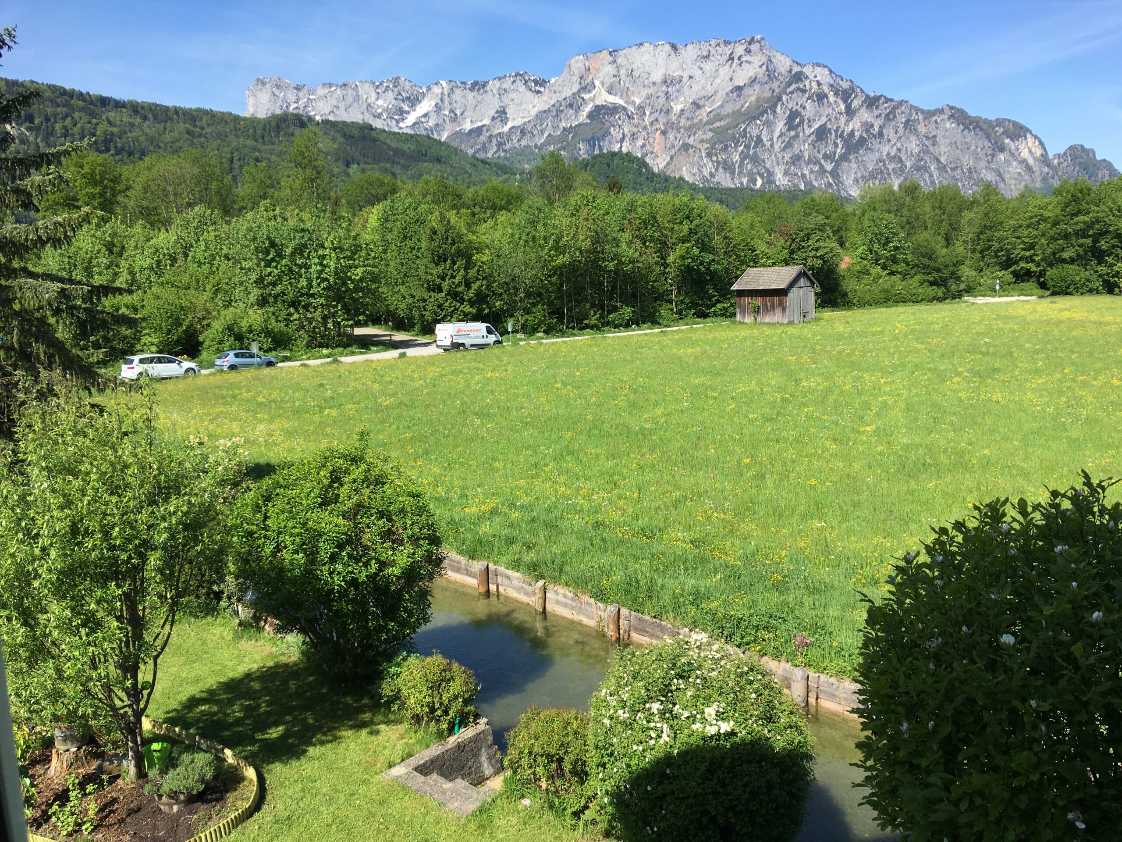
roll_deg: +1.8
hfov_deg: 61.7
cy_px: 421
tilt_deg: -6.7
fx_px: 940
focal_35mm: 29
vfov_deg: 48.2
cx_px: 561
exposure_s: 1/1131
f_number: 2.2
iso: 25
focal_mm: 4.15
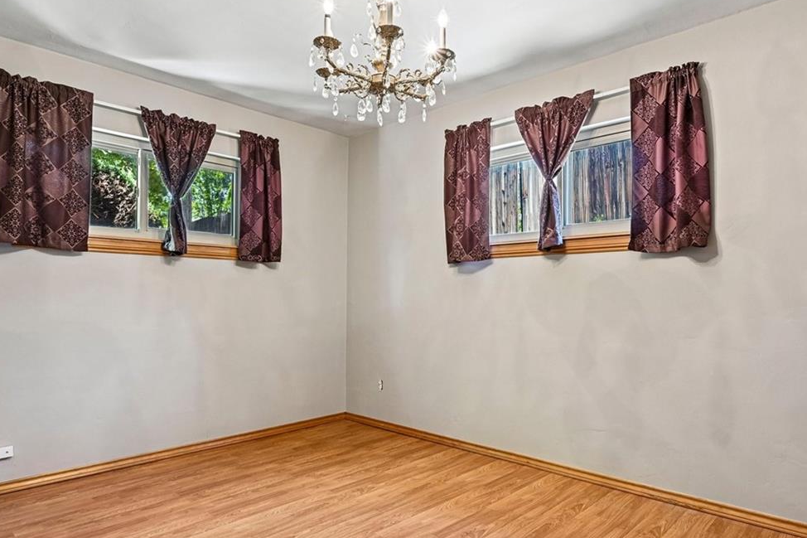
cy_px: 284
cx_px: 430
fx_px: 515
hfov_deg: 76.0
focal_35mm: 23
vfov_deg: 55.1
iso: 400
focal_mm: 14
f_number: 10
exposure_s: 1/6
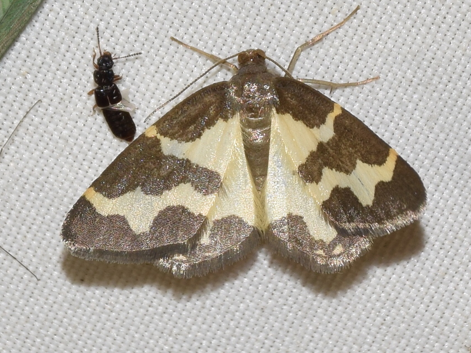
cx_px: 255
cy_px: 177
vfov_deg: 6.5
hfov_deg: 8.7
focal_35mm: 228
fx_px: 3102
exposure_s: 1/160
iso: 100
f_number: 13
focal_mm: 140
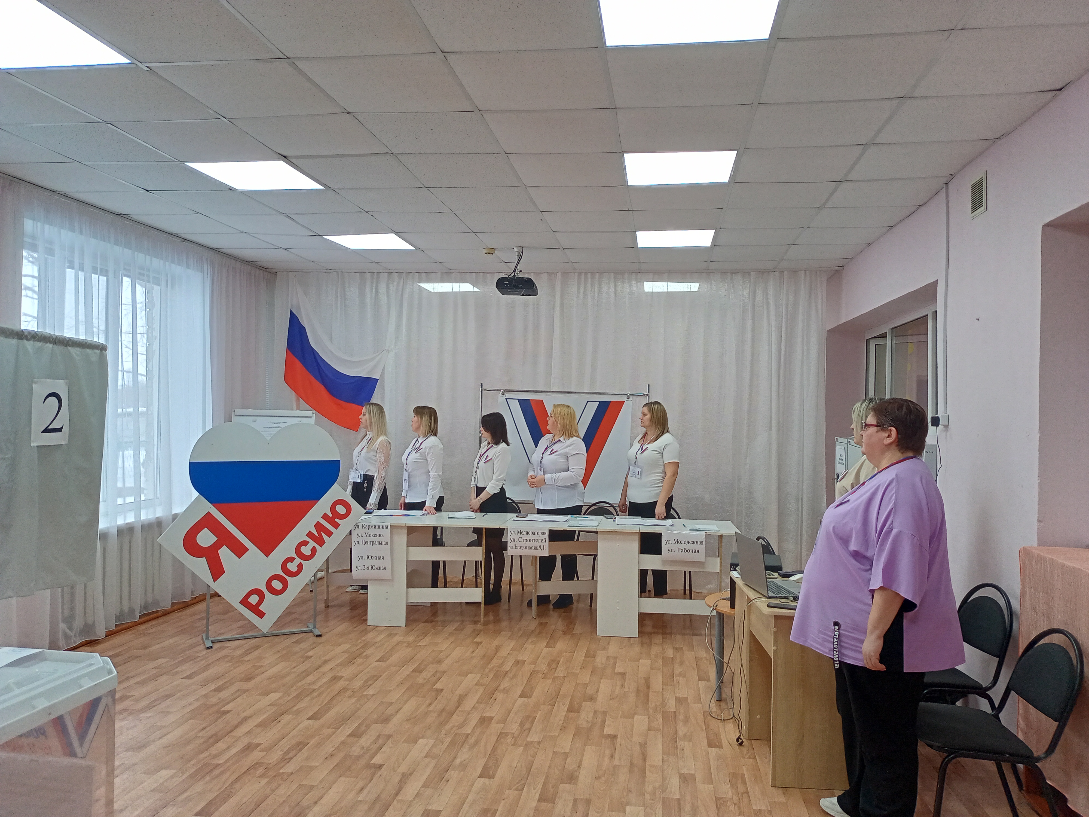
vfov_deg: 49.7
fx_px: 881
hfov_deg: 63.4
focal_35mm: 28
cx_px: 544
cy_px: 408
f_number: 1.8
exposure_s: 1/100
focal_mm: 4.69
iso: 139
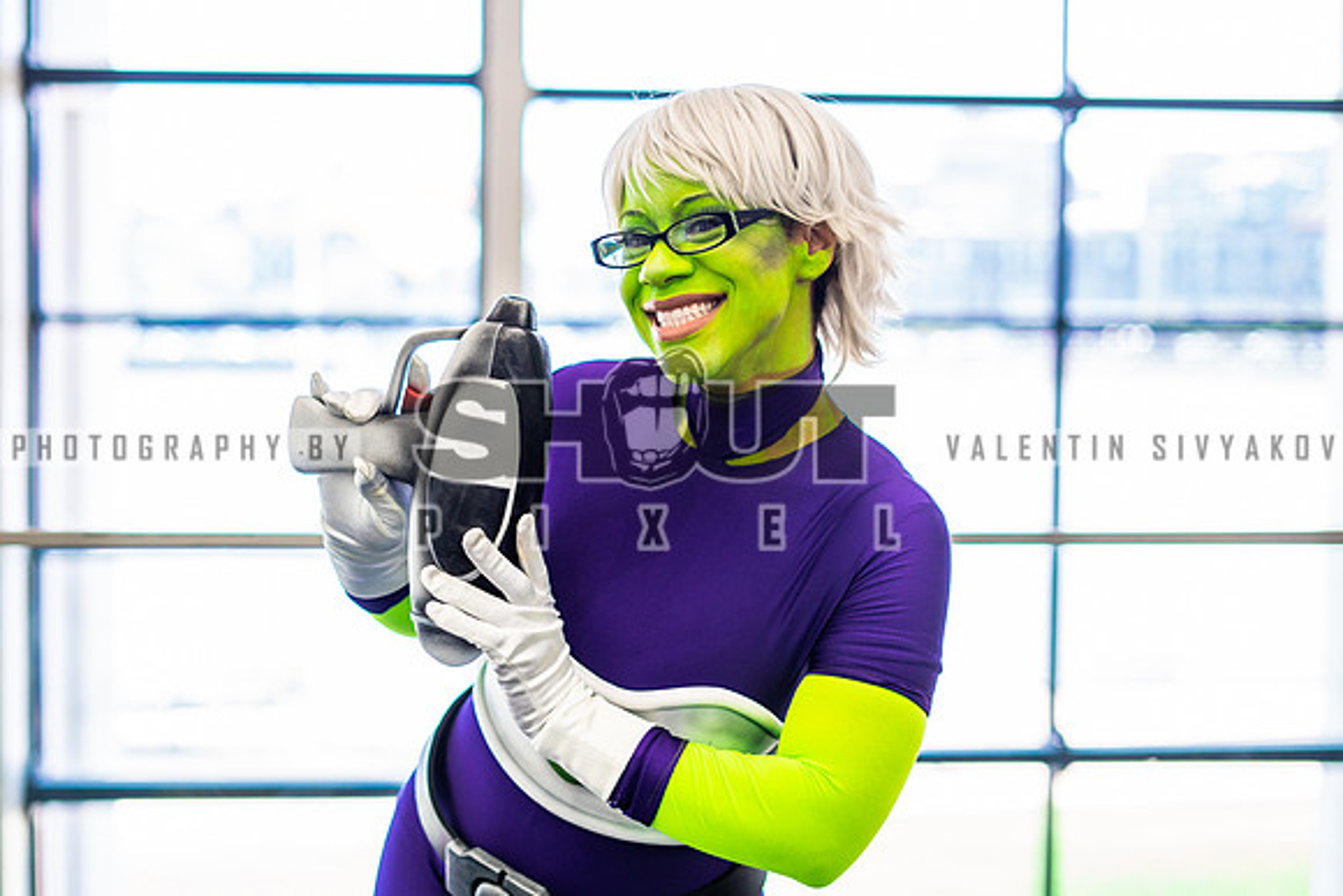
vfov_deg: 23.8
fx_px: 2129
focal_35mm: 57
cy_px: 403
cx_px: 592
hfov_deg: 35.0
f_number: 2
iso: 400
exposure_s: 1/500
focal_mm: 50
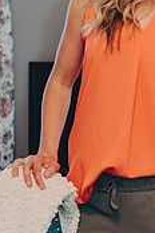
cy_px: 31
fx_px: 768
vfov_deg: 17.0
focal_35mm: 119
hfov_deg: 11.4
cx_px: 152
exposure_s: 1/80
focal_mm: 46
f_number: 2.8
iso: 1250
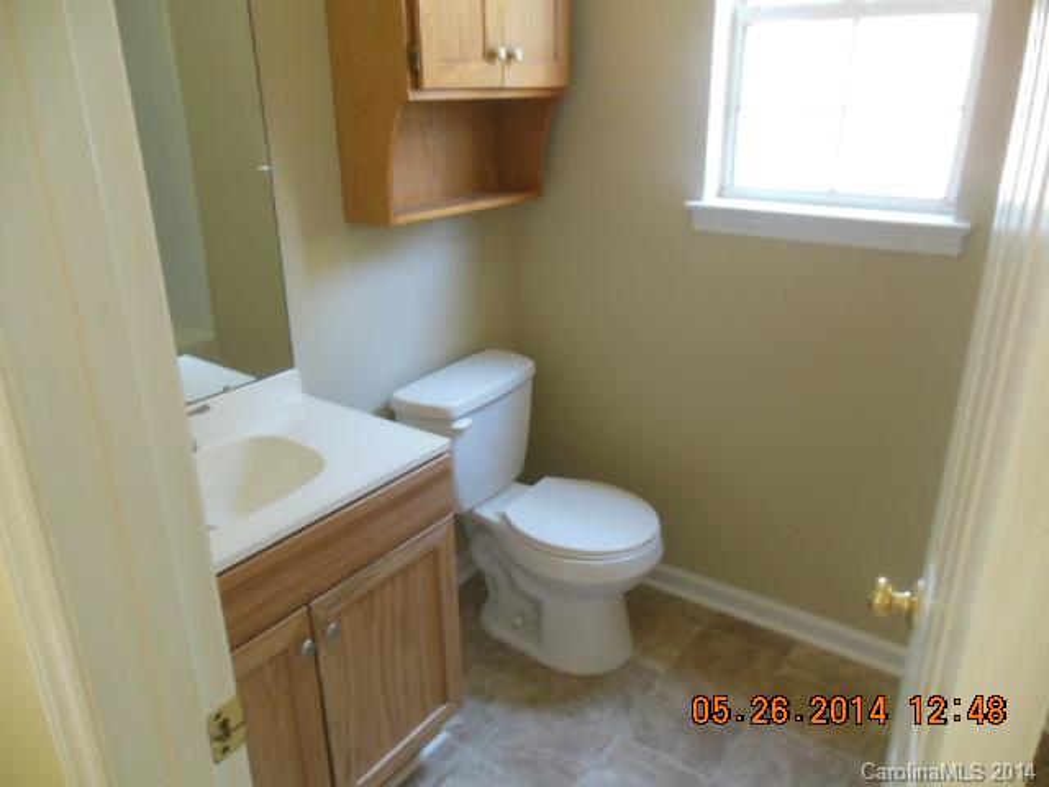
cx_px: 524
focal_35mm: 25
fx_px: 758
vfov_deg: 54.9
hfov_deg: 69.4
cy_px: 394
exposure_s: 1/40
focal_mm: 4.5
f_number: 3.2
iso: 400
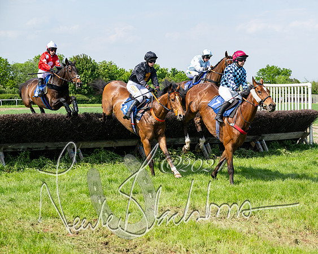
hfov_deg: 24.2
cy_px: 127
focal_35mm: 79
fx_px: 742
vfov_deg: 19.4
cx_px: 185
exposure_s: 1/2500
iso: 400
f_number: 5
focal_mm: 70
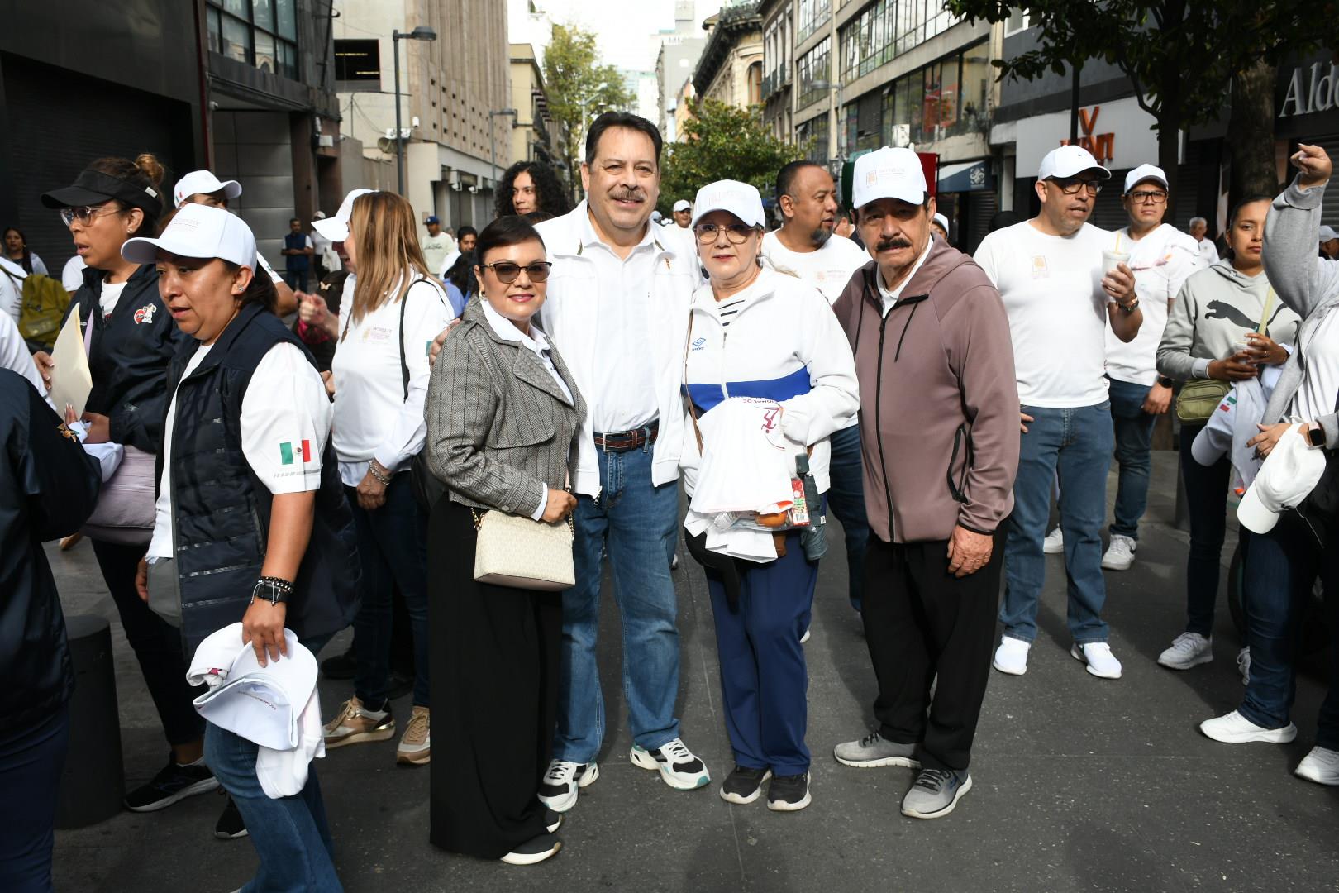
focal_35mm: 34
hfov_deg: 55.8
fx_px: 1265
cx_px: 670
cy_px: 446
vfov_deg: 38.9
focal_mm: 23
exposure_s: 1/100
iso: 160
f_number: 8
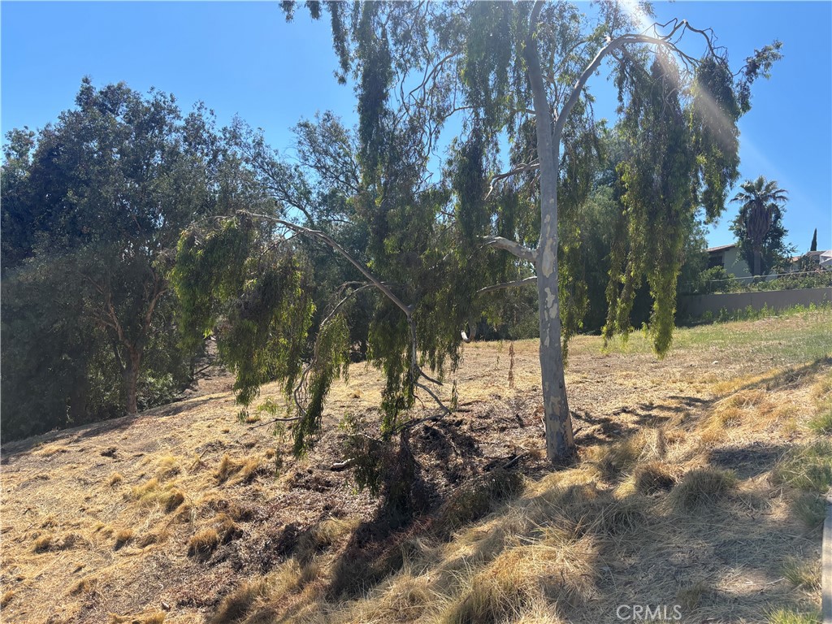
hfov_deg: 67.3
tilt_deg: +3.3
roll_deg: -6.0
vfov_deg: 53.1
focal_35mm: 26
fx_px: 625
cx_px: 416
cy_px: 312
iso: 50
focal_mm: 5.96
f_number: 1.6
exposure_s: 1/2242
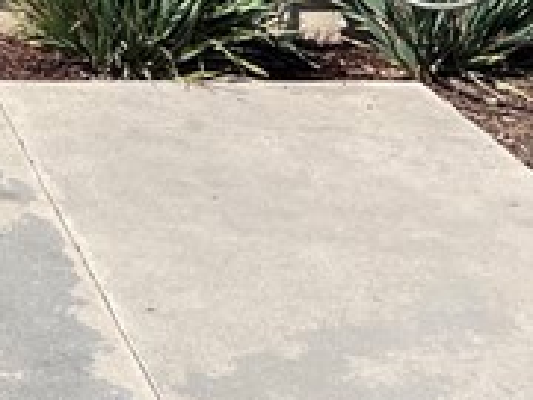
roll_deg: -0.3
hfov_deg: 12.6
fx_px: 2279
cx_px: -308
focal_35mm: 148
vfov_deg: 9.1
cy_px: -527
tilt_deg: +2.2
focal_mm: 5.7
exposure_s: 1/4115
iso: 50
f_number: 1.5
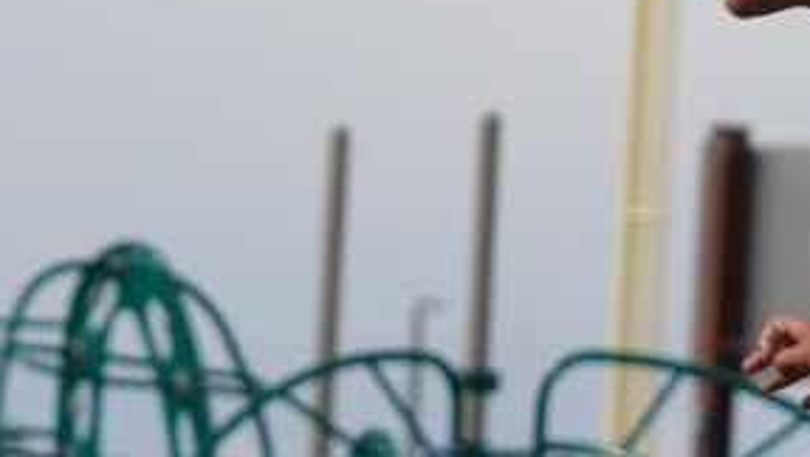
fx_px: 13306
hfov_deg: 3.5
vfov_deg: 2.0
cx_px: 785
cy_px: 536
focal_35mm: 619
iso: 200
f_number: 4
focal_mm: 70
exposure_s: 1/2000
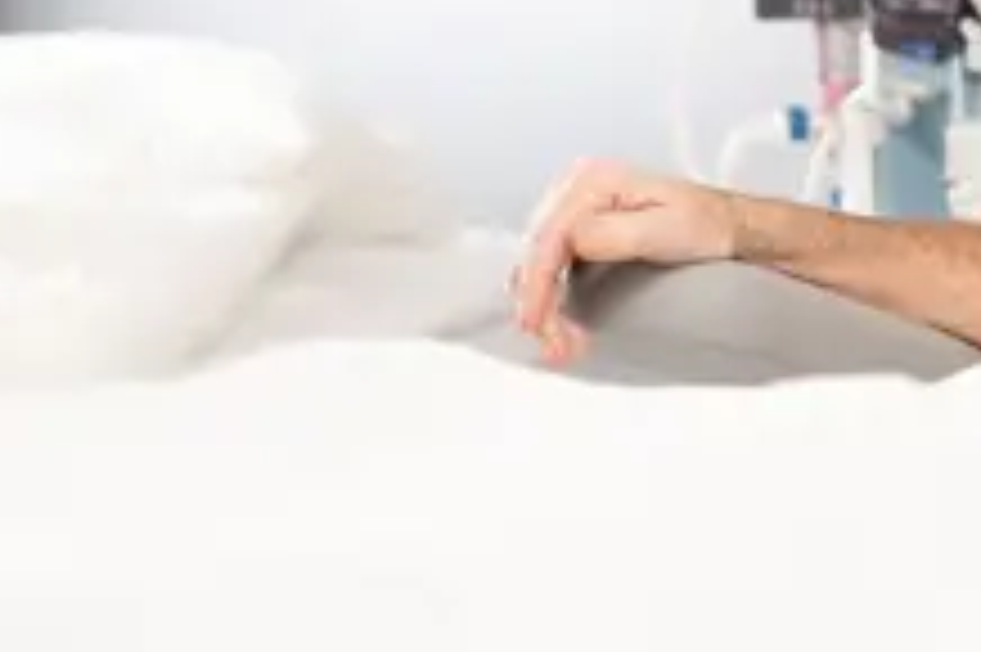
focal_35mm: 124
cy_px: 103
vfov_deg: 11.0
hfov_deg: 16.0
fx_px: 3376
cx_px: 1143
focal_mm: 50
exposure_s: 1/160
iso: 100
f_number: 2.8
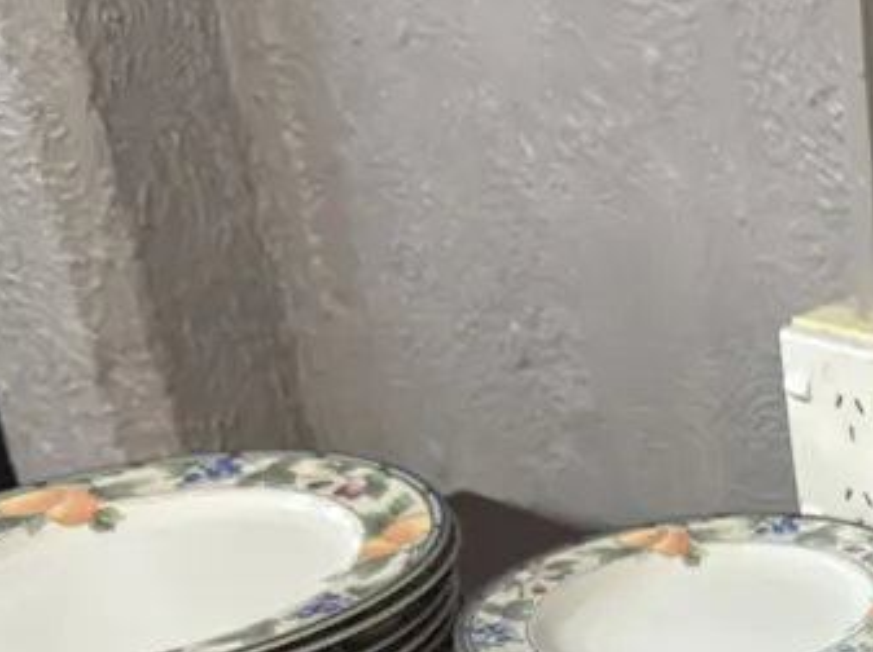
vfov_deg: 18.8
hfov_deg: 24.4
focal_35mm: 73
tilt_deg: -29.0
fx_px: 1839
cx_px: 1021
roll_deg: +1.9
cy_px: 823
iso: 125
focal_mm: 6.86
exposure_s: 1/50
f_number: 1.78
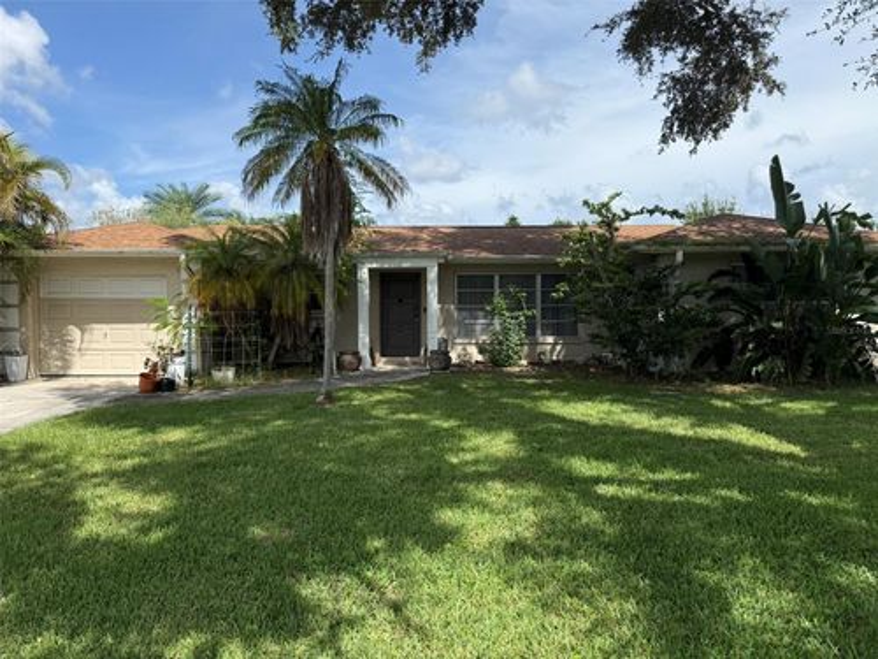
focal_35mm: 24
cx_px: 439
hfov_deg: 71.6
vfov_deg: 56.8
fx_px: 609
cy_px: 330
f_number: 1.78
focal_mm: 6.76
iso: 80
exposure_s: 1/4167
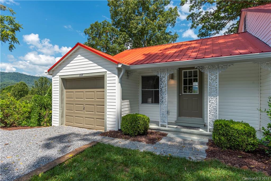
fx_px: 151
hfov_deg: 84.0
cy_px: 90
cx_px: 136
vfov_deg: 61.9
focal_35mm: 20
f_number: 8
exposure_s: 1/400
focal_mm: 20
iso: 160
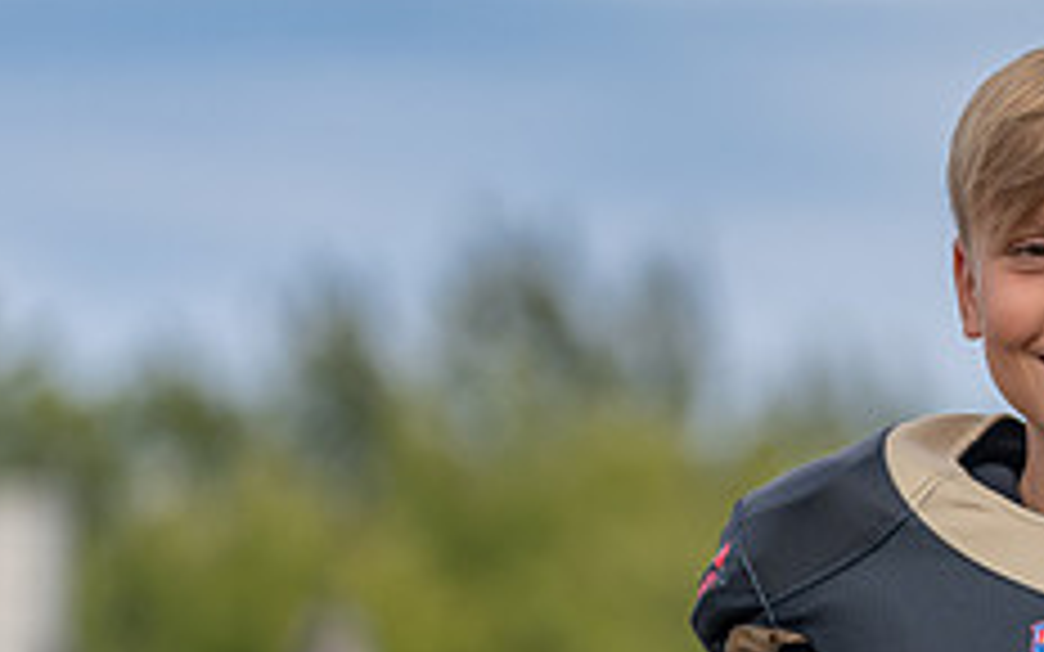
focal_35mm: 391
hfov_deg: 5.4
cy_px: 746
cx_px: 1208
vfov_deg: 3.4
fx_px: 11125
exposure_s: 1/800
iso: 100
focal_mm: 142
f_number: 2.8
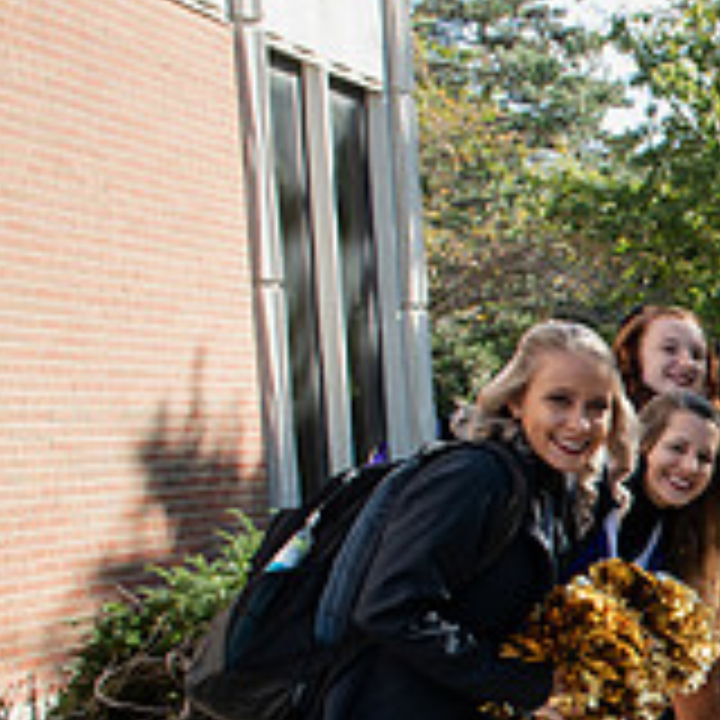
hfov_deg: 19.2
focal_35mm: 74
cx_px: 1197
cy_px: 695
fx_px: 1741
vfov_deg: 22.6
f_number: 7.1
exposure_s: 1/320
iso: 400
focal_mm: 24
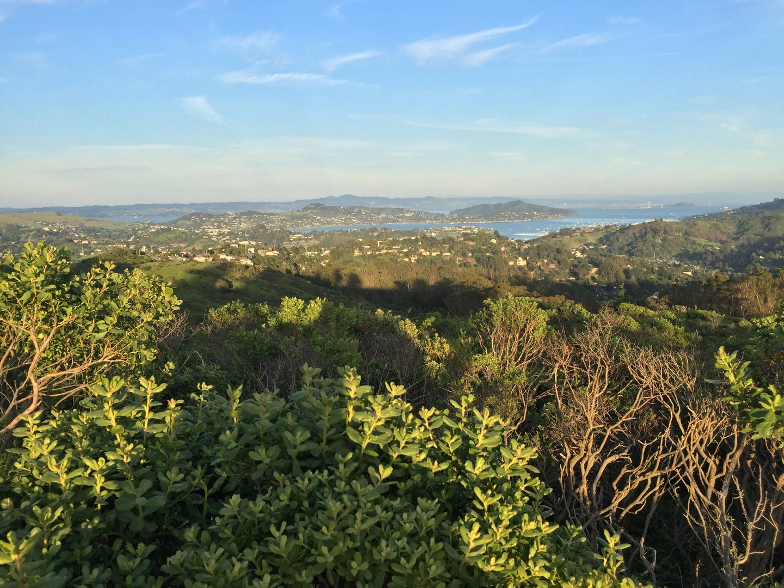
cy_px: 294
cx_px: 392
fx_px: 657
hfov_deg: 61.7
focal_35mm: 29
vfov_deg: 48.2
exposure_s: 1/670
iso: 32
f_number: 2.2
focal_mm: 4.15
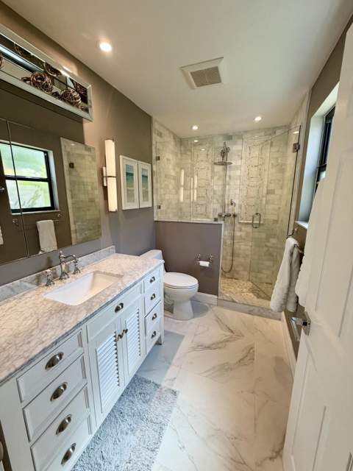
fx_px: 190
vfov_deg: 102.1
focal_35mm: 14
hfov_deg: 85.7
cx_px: 176
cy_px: 236
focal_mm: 2.22
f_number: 2.2
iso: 160
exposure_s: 1/120
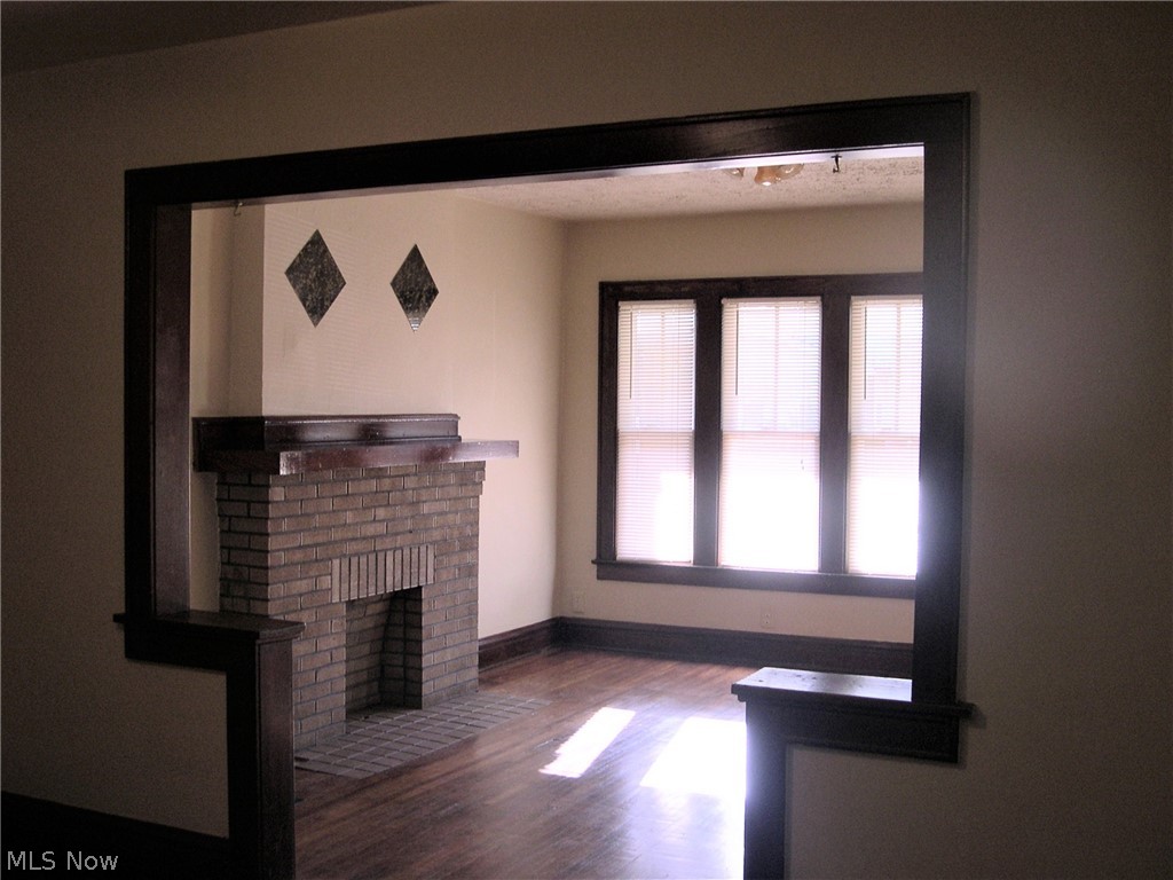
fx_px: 1288
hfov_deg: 49.0
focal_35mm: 38
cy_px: 440
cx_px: 586
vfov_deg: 37.7
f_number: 2.8
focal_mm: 8
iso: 100
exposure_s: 1/49.5
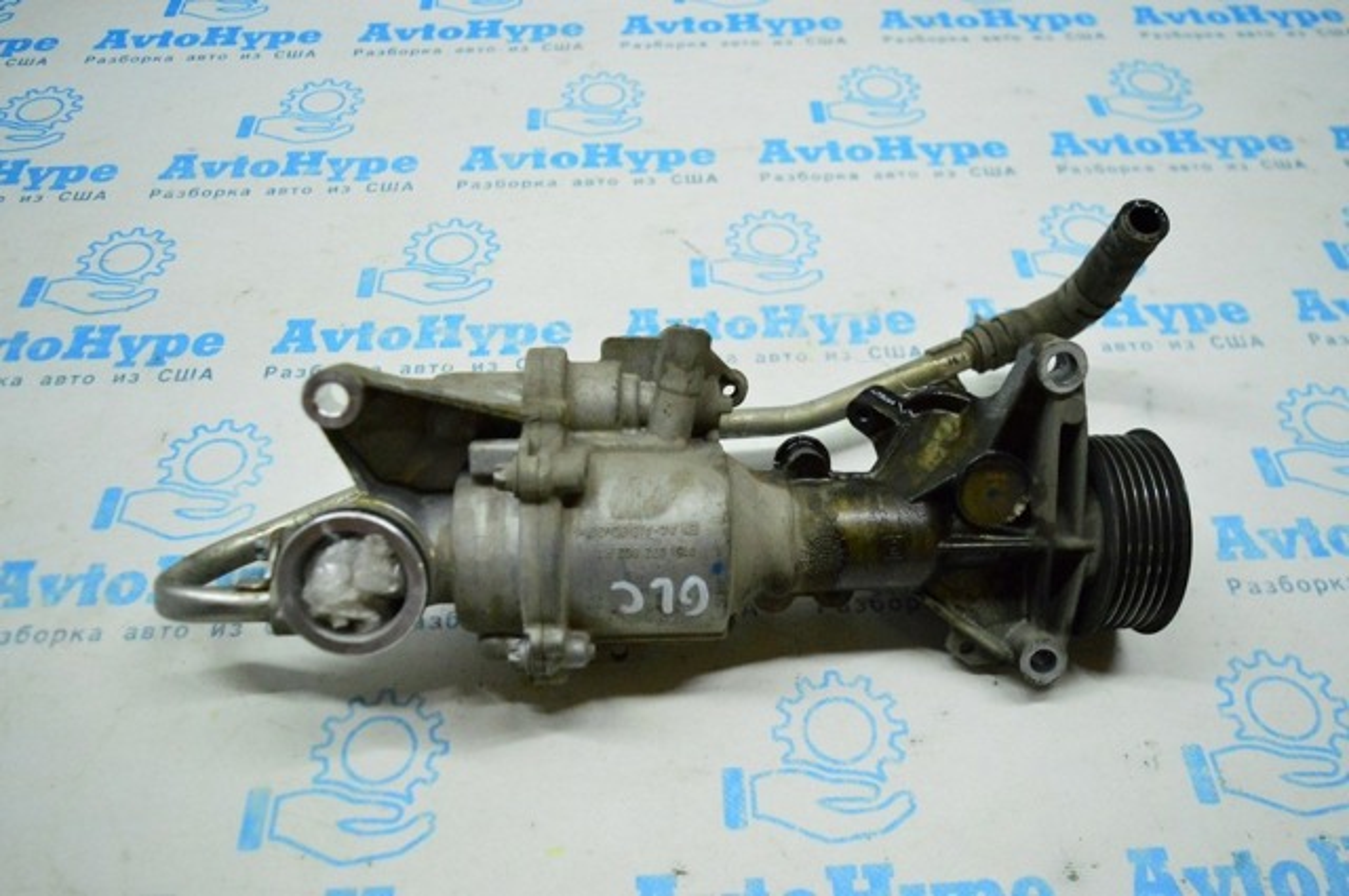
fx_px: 1123
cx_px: 674
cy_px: 448
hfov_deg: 62.0
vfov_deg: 43.5
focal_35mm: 30
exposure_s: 1/1000
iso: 6400
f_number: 3.8
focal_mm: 20
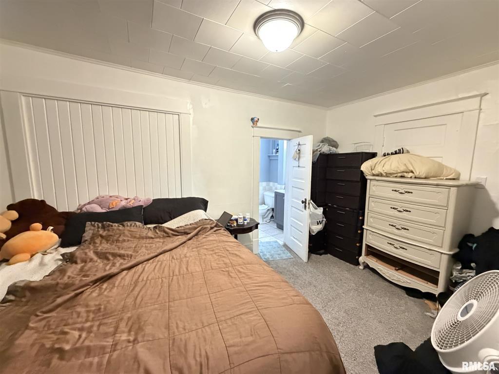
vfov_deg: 85.7
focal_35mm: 14
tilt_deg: -8.7
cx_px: 250
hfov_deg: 102.1
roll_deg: -1.0
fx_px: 202
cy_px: 187
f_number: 2.2
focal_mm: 2.22
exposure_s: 1/40
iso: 1250
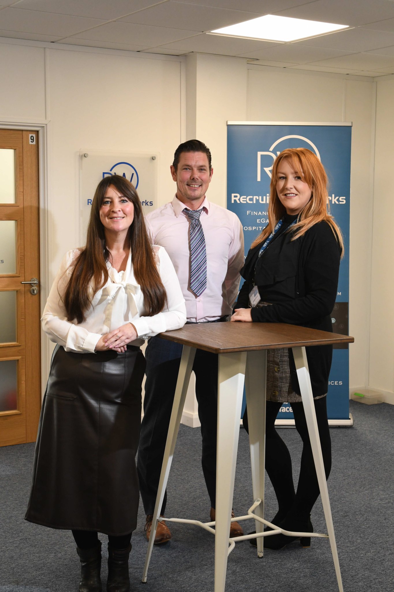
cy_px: 296
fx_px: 936
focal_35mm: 57
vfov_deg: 35.1
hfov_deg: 23.8
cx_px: 197
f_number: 6.3
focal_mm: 38
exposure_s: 1/80
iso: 1600
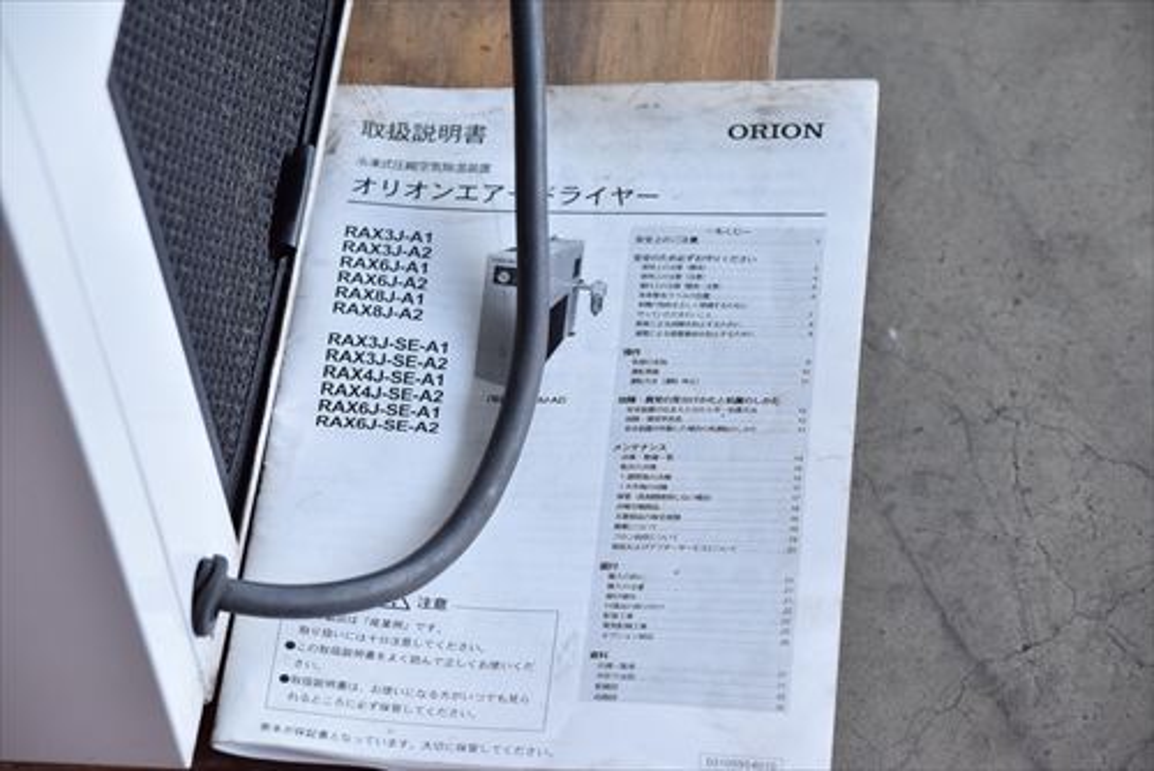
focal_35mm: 108
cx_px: 577
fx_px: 3464
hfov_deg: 18.9
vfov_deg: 12.7
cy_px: 386
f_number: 6.3
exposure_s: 1/640
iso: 1250
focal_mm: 72
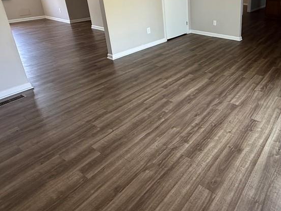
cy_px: 50
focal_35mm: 26
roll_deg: -0.6
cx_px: 220
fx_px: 211
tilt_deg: -19.0
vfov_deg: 50.7
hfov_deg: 62.3
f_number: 2.2
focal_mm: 2.22
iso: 320
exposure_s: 1/99
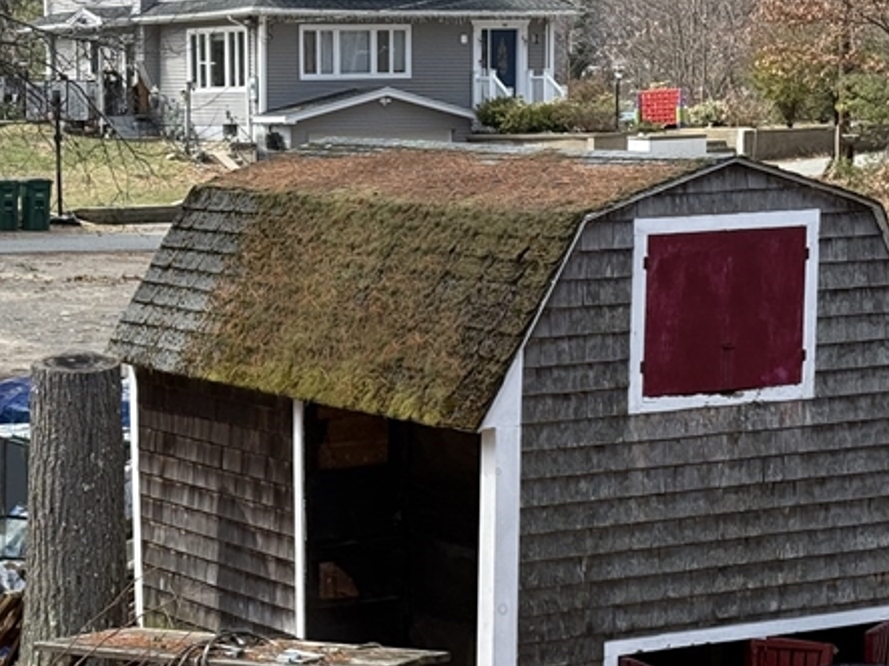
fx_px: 2850
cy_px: 574
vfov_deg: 13.2
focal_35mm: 111
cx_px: 239
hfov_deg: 17.6
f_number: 1.78
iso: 100
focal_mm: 6.76
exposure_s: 1/1330
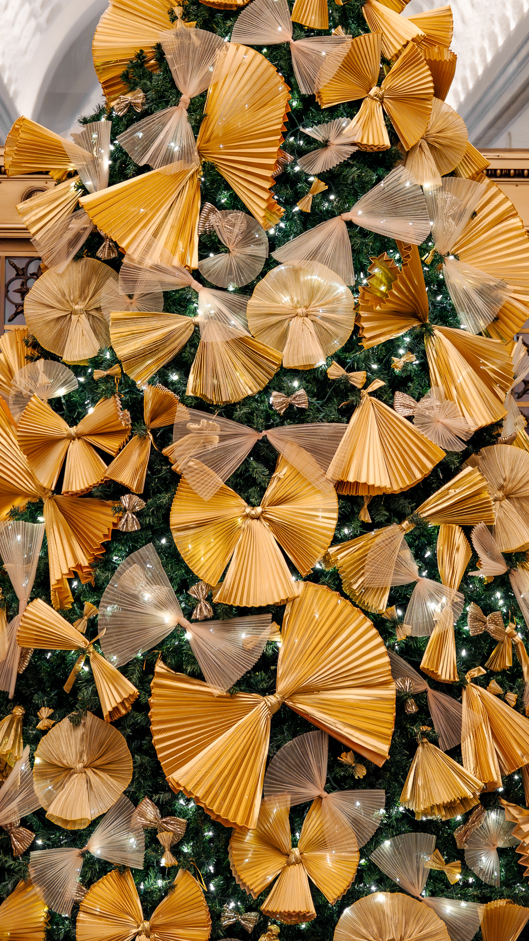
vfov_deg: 20.0
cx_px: 259
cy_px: 195
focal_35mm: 106
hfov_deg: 11.4
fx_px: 2643
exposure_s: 1/100
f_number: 2.8
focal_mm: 42
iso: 1000
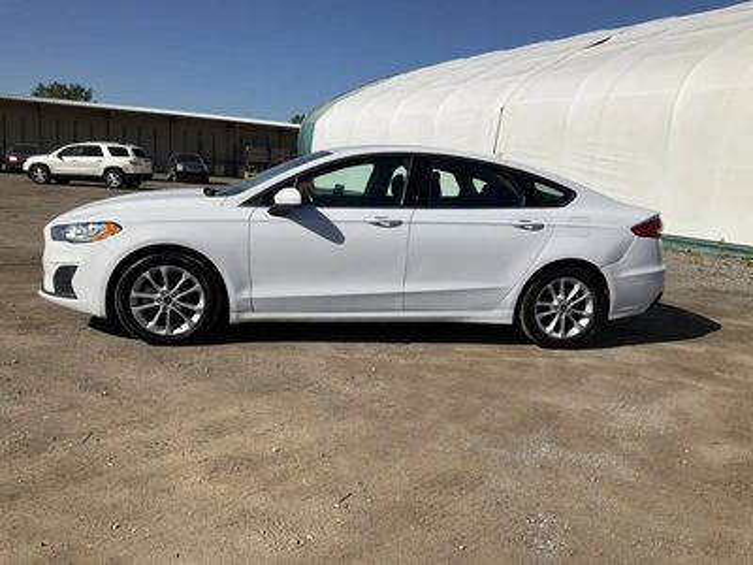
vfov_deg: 48.2
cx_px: 376
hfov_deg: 61.7
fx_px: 631
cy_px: 282
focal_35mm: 29
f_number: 1.8
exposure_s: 1/4405
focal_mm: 3
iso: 25
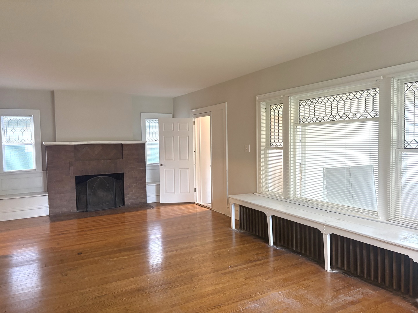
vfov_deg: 53.1
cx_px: 209
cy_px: 156
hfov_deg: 67.3
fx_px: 314
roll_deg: +2.5
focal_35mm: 26
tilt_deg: -3.9
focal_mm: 5.96
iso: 500
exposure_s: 1/60
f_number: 1.6
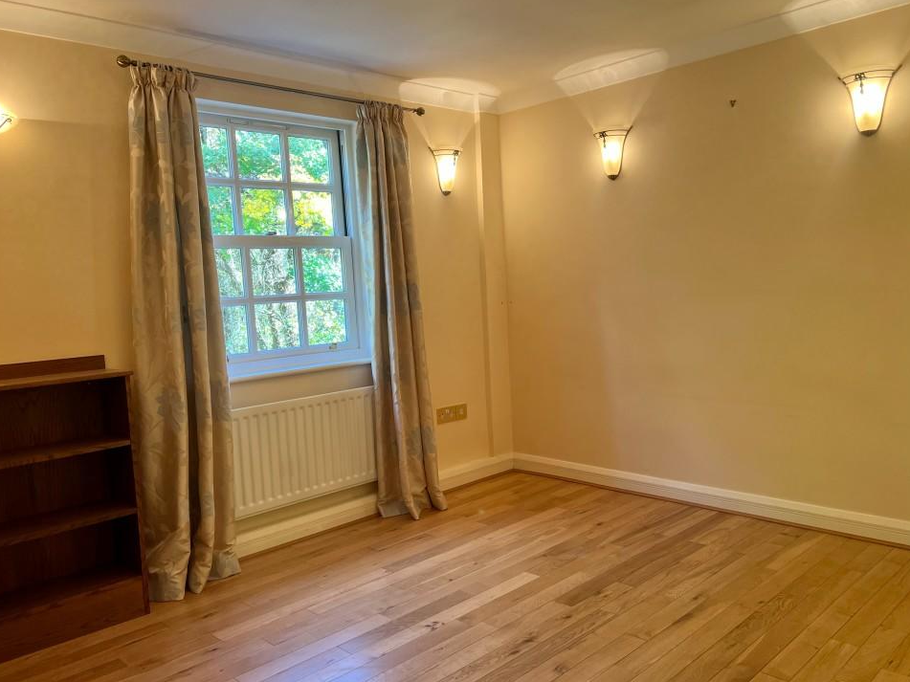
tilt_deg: -4.7
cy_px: 331
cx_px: 463
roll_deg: +2.6
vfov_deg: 49.7
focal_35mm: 28
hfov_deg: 63.4
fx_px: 736
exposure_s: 1/100
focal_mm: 5.7
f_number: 1.5
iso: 80
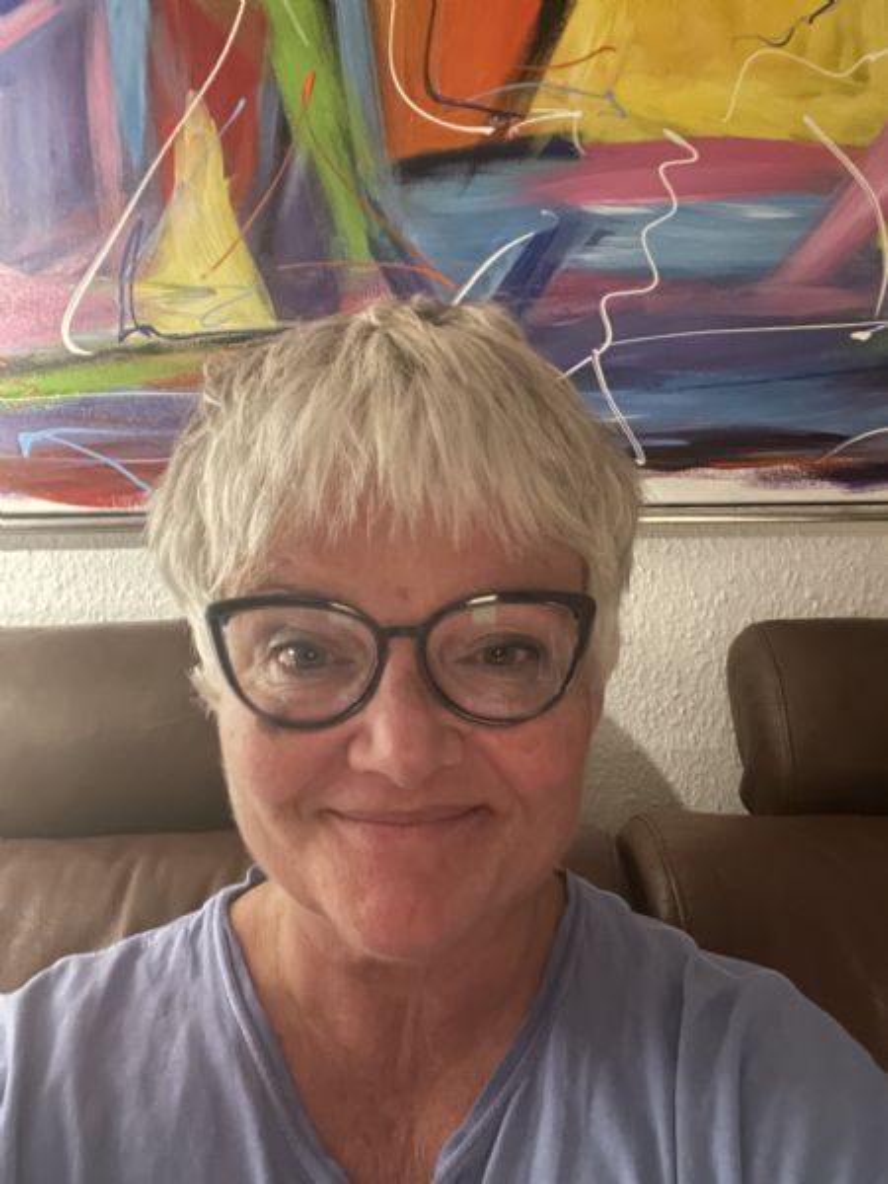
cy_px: 592
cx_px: 444
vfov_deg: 60.0
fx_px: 1026
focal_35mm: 30
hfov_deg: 46.8
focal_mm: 2.71
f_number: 2.2
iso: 1250
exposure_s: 1/8
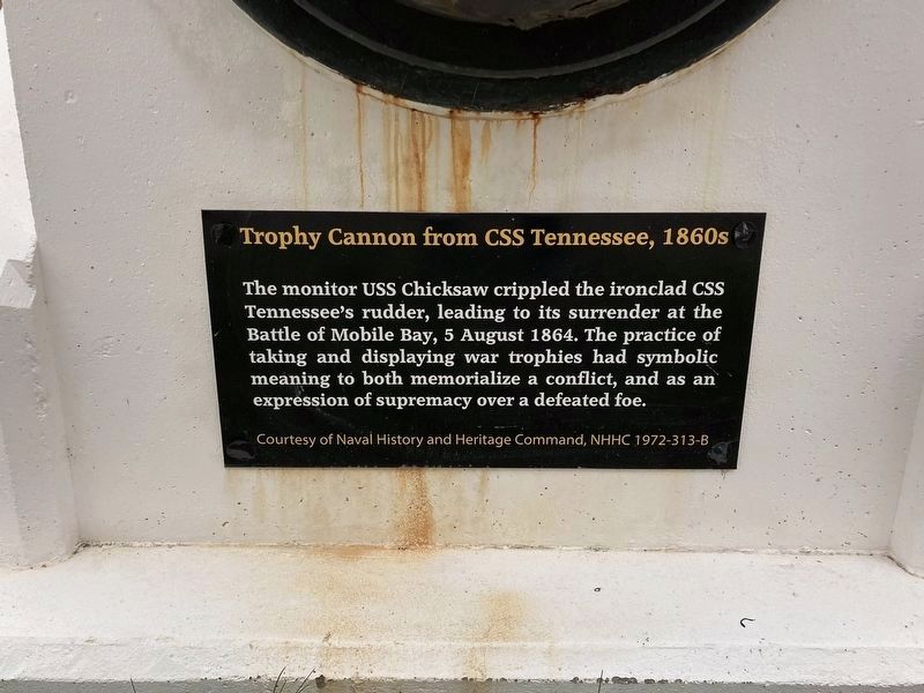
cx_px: 462
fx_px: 747
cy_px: 346
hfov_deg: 63.4
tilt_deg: -17.7
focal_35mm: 28
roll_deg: -2.5
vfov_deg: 49.7
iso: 80
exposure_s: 1/60
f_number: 1.8
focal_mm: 3.99
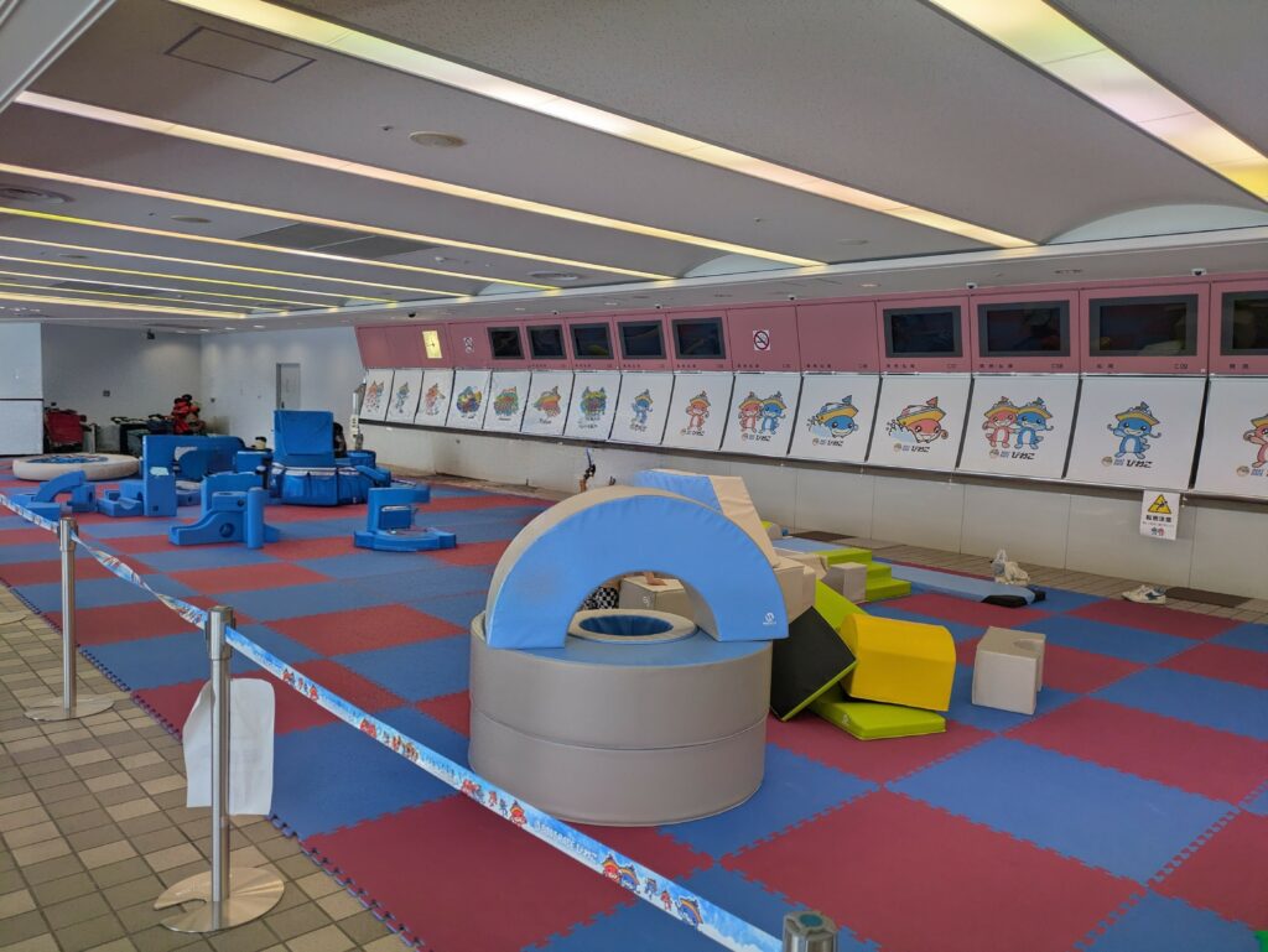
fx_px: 916
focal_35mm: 25
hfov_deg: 69.4
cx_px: 634
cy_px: 476
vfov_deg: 54.9
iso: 44
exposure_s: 1/291
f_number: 1.89
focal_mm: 5.43
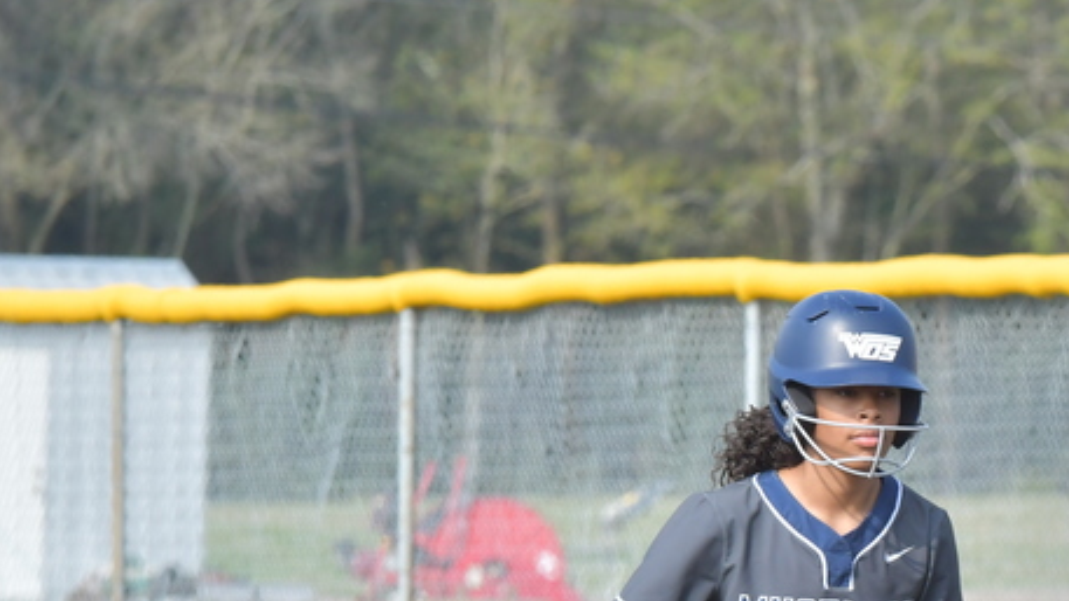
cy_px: 633
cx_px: 1078
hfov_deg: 3.1
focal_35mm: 704
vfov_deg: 1.7
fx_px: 19954
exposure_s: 1/1000
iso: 400
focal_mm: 200
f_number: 8
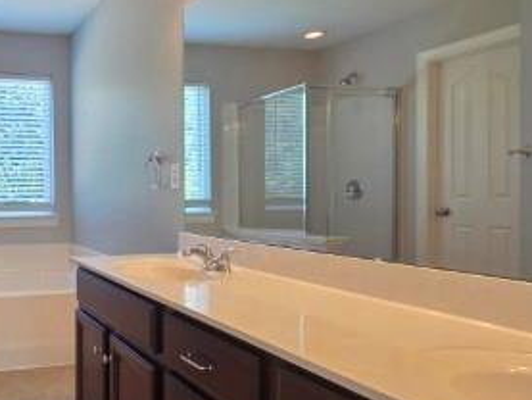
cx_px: 50
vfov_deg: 46.8
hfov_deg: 52.4
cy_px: 208
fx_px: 461
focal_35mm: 30
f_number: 1.9
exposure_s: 1/120
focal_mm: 2.2
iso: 125
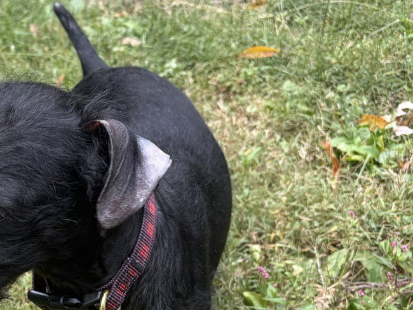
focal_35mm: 64
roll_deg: +9.5
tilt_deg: -40.3
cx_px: 11
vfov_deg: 22.2
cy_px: 295
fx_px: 764
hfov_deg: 28.6
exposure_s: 1/127
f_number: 1.6
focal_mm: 5.96
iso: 32
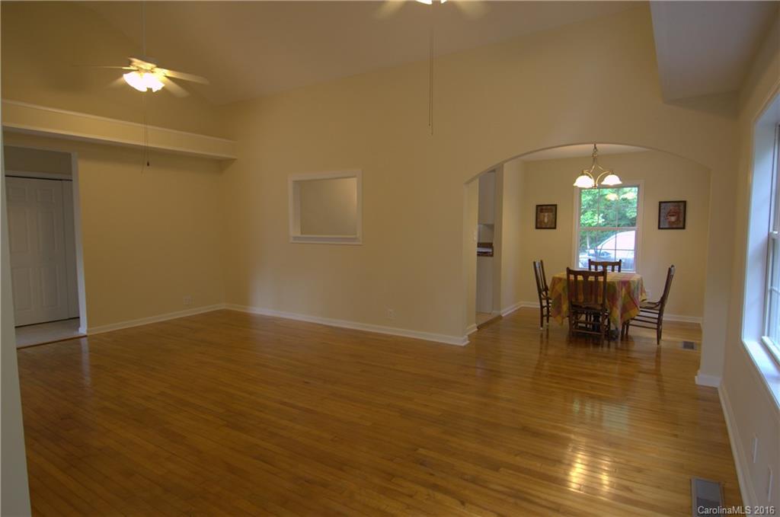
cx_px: 390
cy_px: 258
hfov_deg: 81.3
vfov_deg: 59.3
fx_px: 454
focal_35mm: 21
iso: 400
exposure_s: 1/80
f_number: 4
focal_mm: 14
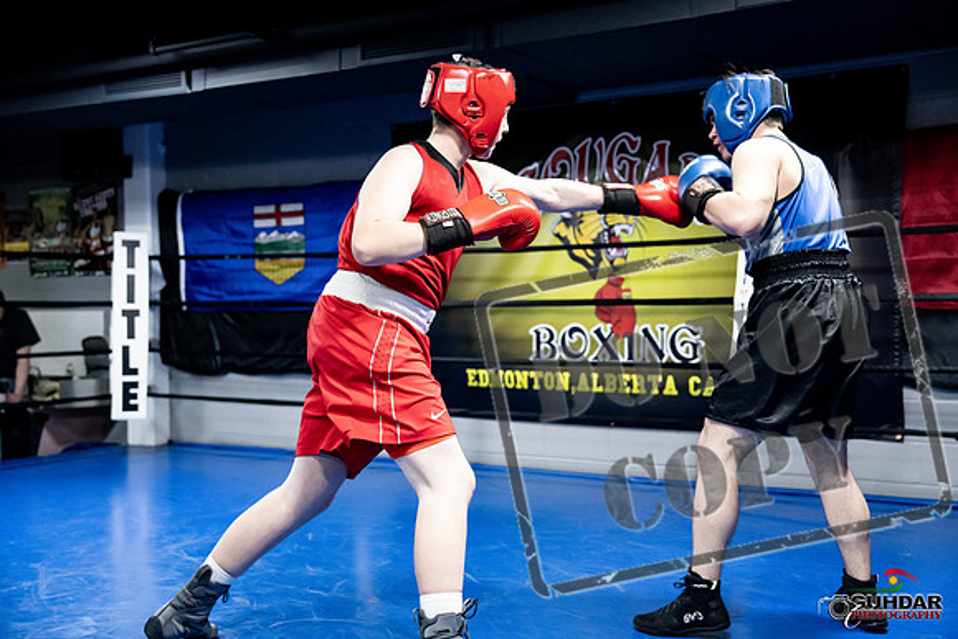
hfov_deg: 46.4
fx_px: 1118
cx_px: 479
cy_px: 320
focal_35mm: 42
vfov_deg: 31.9
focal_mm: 42
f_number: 2.8
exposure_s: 1/1000
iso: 8000
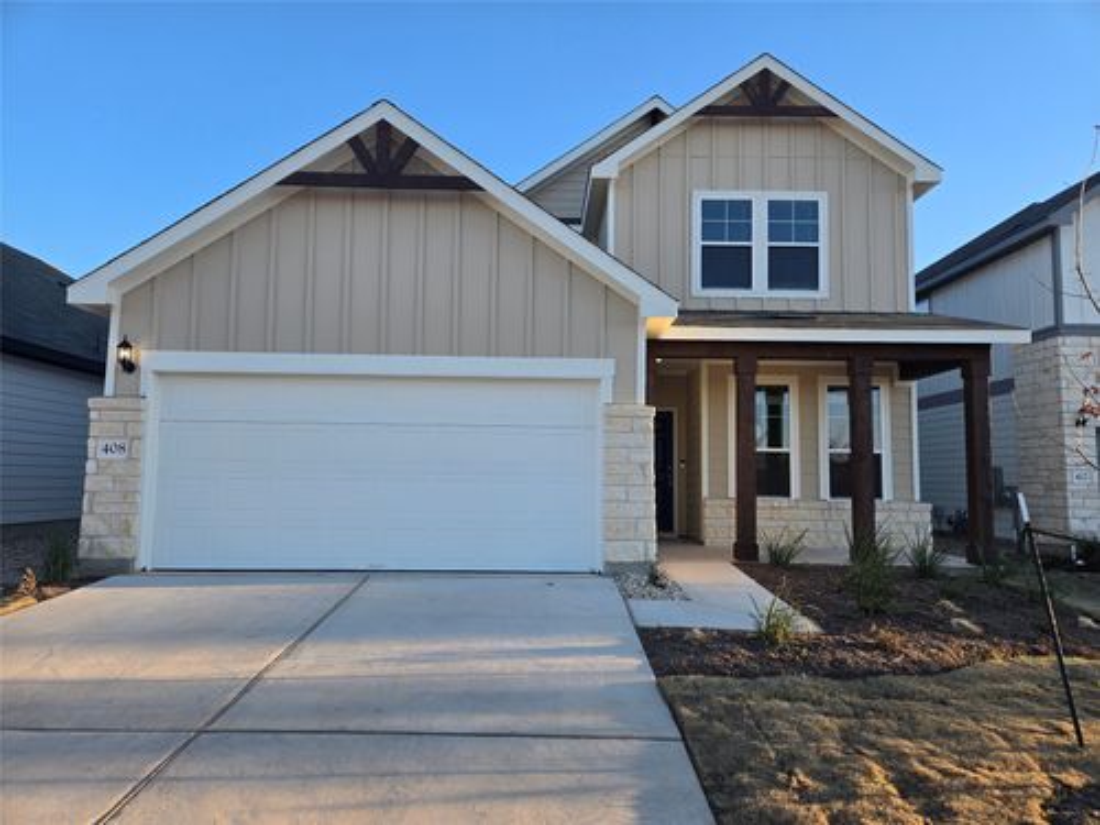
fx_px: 731
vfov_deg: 58.9
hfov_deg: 73.9
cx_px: 550
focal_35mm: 23
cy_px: 412
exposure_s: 1/372
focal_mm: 5.4
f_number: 1.8
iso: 25
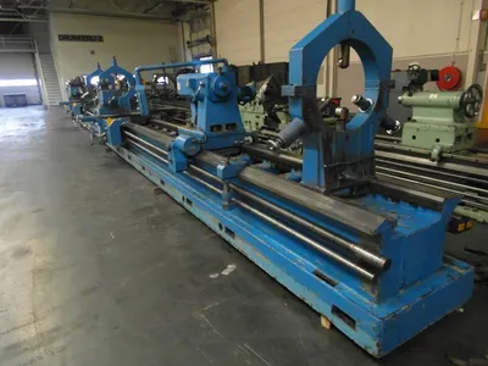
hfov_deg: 73.9
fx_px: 324
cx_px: 244
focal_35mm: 23
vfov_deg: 58.9
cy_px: 183
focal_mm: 4.1
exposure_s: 1/20
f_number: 2.8
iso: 800
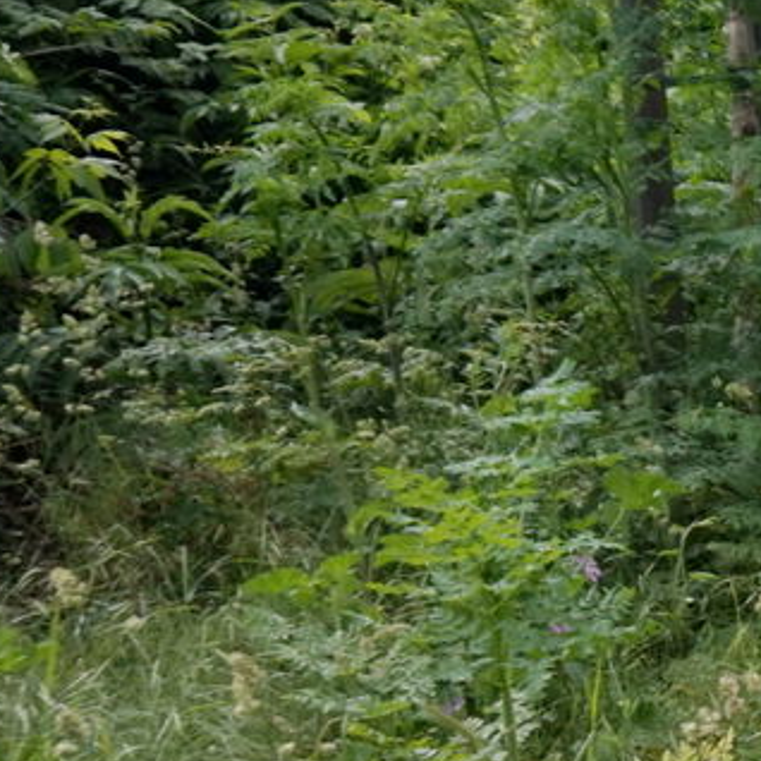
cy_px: 503
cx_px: 1993
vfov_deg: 14.2
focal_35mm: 123
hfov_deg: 11.1
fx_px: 3059
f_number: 3.5
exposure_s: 1/1250
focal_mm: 16
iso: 125
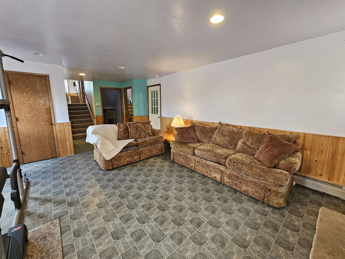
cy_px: 130
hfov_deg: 106.2
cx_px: 172
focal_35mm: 13
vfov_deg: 89.9
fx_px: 130
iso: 400
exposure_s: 1/60
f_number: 2.2
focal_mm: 2.2
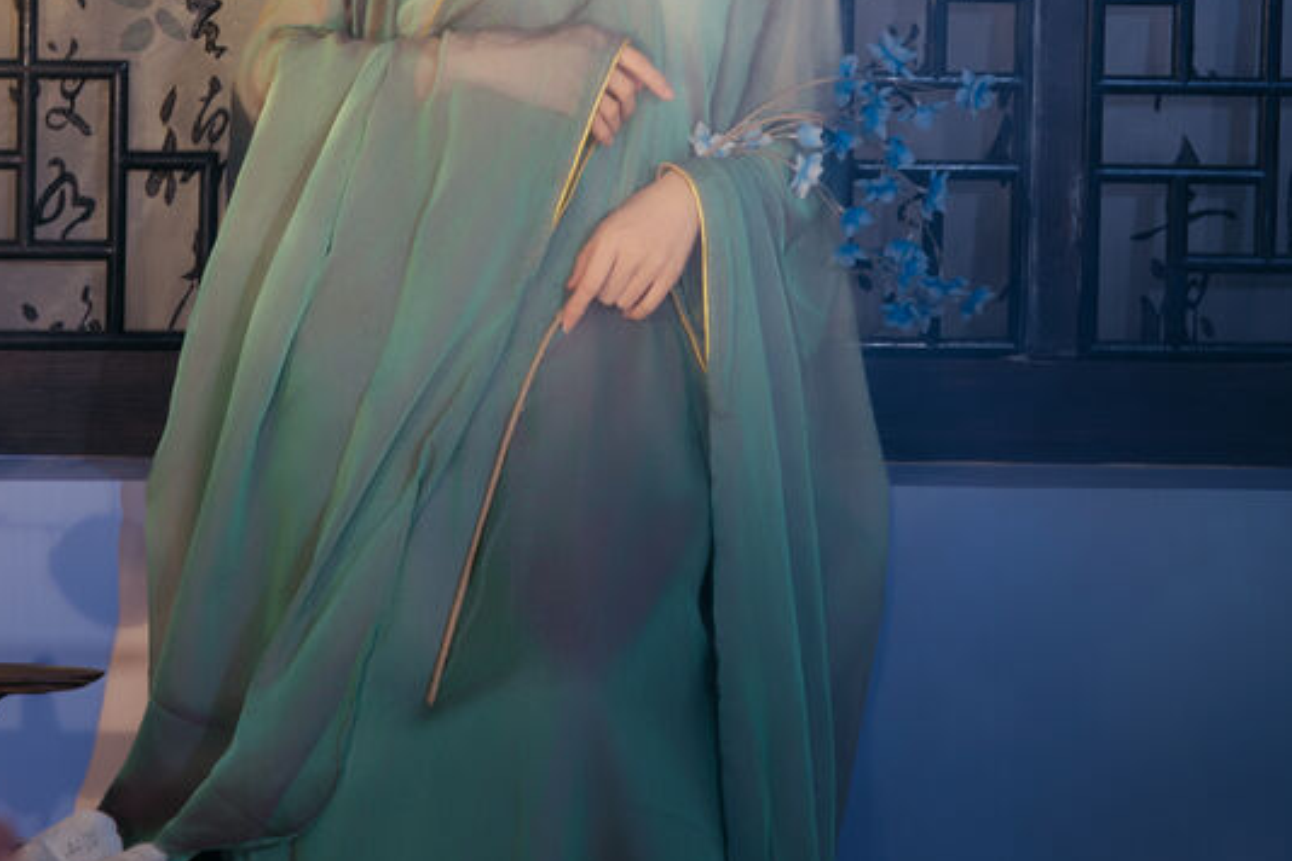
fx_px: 5562
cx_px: 646
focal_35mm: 155
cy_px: -15
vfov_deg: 8.8
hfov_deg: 13.2
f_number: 5
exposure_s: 1/125
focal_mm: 70
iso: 640
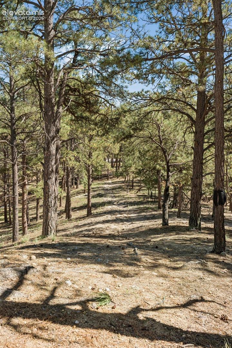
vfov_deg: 58.7
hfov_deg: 41.1
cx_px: 116
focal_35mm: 32
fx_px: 309
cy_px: 174
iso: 400
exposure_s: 1/400
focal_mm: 32
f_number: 9
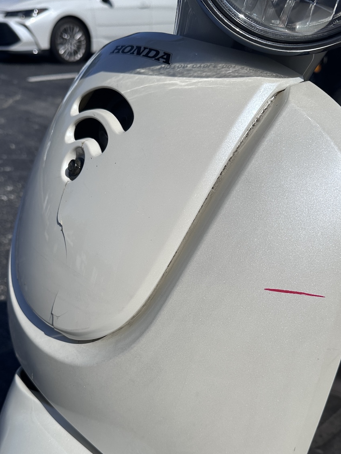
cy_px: 284
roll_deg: +1.0
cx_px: 167
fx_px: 446
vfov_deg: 53.3
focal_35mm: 34
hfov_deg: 41.8
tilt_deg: -32.1
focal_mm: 6.86
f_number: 1.78
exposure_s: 1/15625
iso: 80
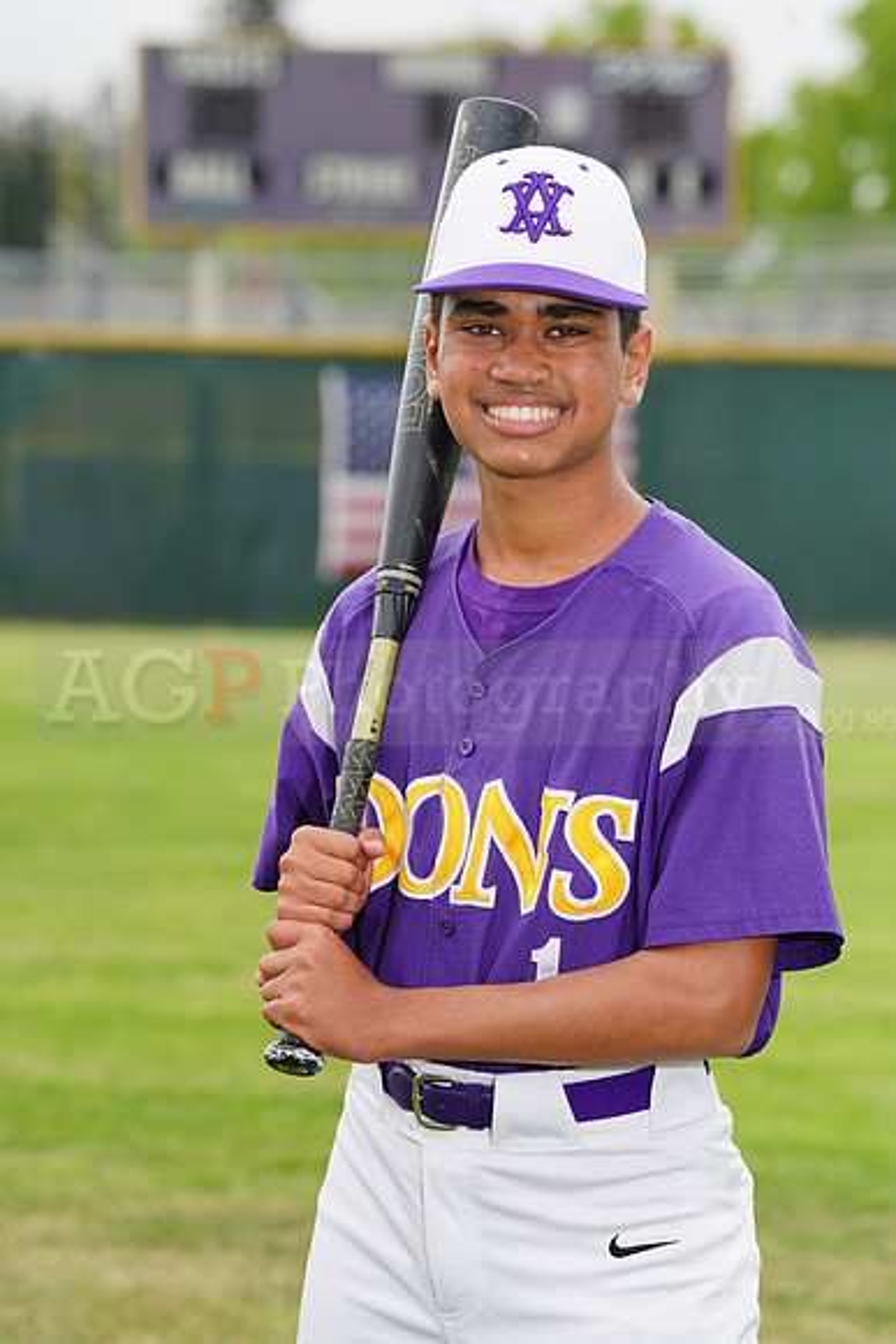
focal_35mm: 224
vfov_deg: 9.2
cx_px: 448
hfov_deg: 6.1
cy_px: 672
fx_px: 8357
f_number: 9
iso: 200
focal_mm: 224
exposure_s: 1/250
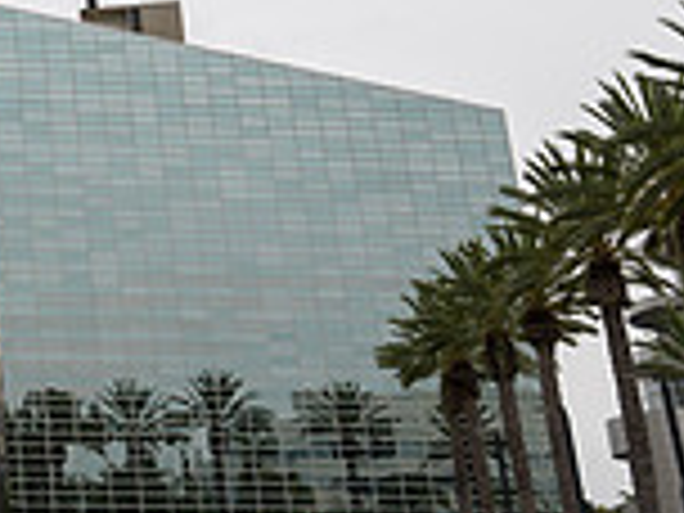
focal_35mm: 88
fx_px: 1739
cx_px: -346
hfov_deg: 19.4
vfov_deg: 15.8
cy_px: -173
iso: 200
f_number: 9
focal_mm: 24
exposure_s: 1/250
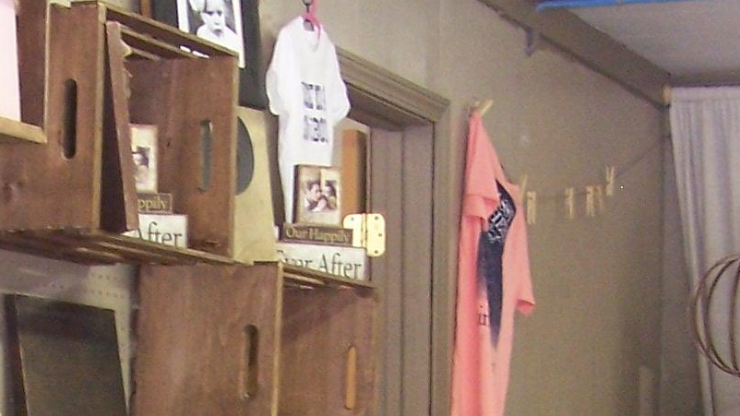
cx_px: 227
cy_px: 707
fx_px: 2610
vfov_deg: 8.8
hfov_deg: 16.1
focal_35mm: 133
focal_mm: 6.3
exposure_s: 1/15
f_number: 2.8
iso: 140
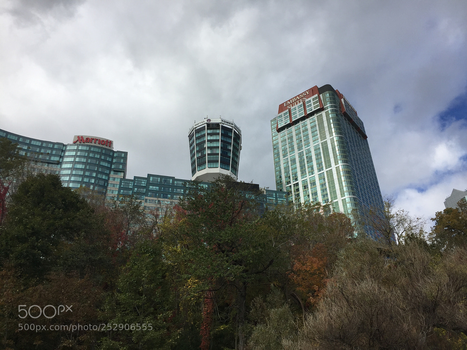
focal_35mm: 29
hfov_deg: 61.7
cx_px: 234
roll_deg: -0.3
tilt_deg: +33.6
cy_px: 175
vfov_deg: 48.2
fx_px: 391
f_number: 2.2
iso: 32
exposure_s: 1/2326
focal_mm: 4.15
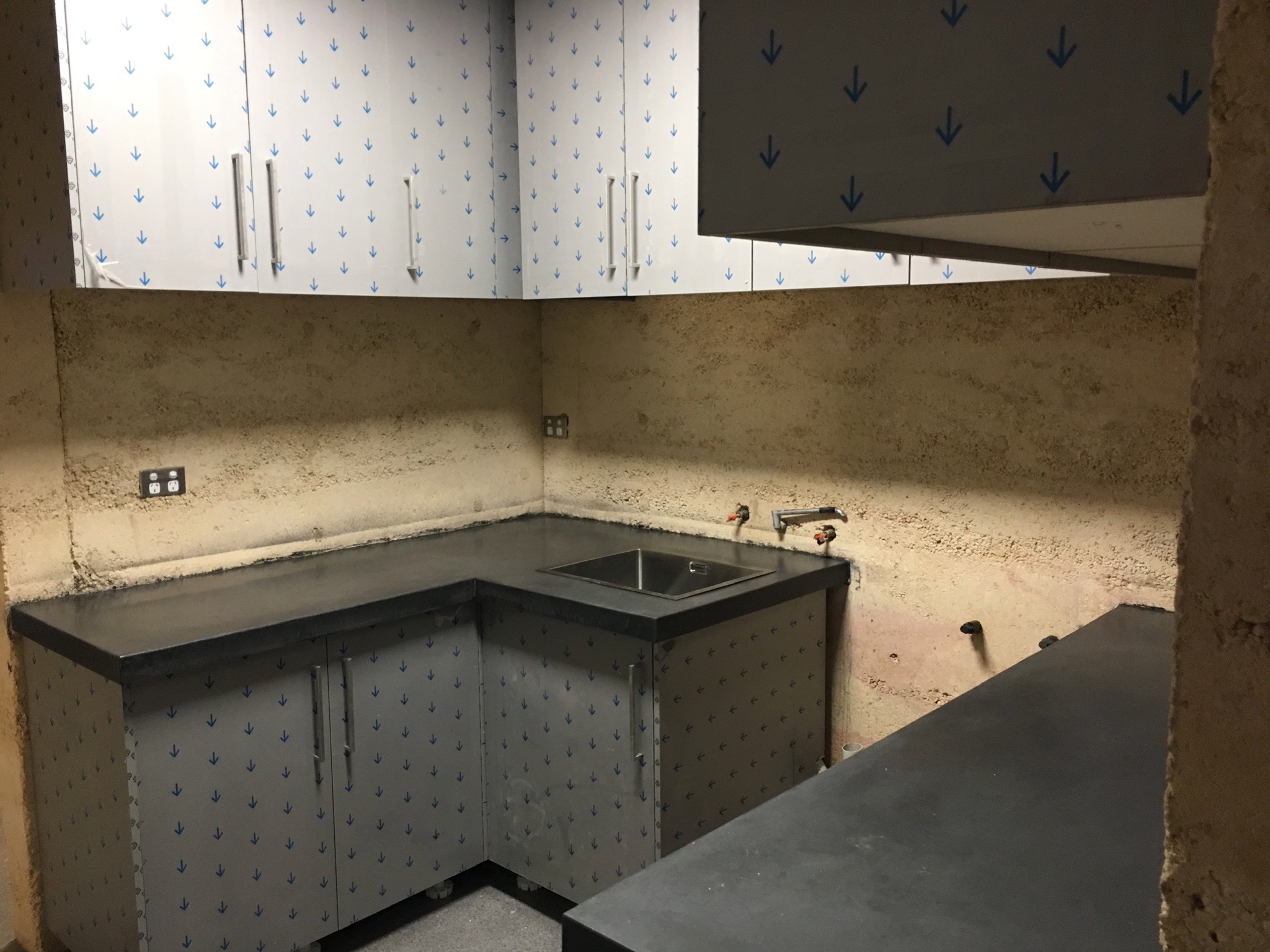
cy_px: 476
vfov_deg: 48.2
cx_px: 635
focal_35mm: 29
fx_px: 1064
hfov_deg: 61.7
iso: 100
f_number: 2.2
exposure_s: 1/17
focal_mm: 4.15
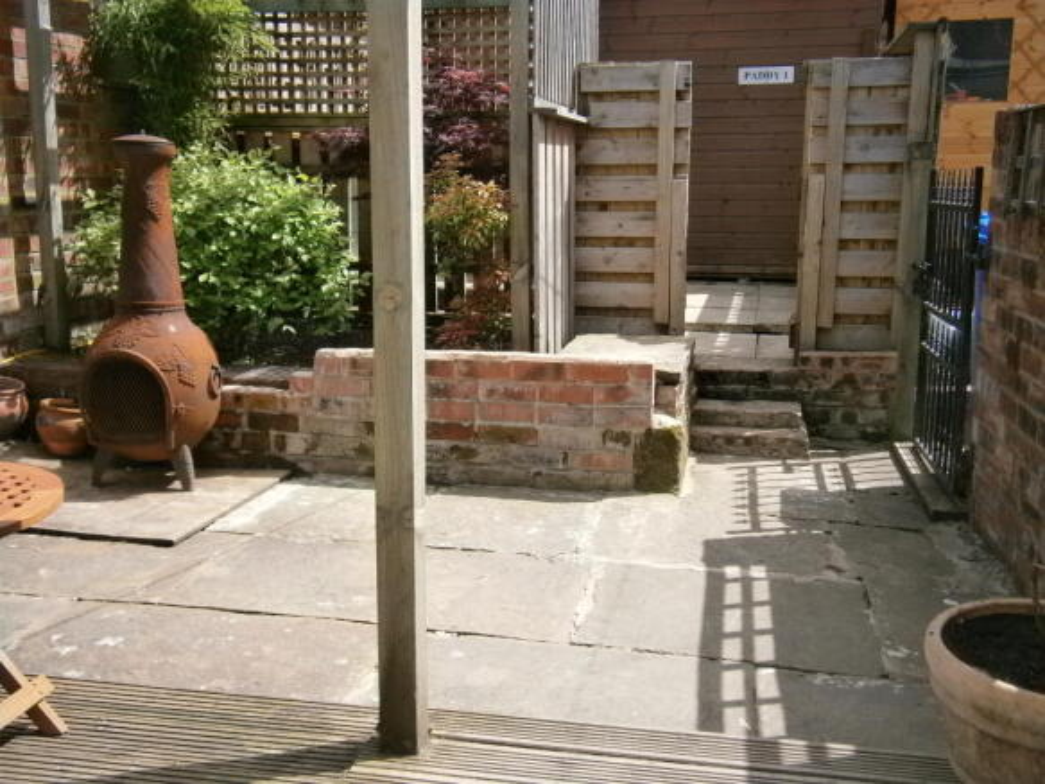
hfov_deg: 51.4
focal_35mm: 36
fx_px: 1087
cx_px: 522
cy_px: 392
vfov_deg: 39.6
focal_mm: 6.4
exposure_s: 1/640
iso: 80
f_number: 3.1
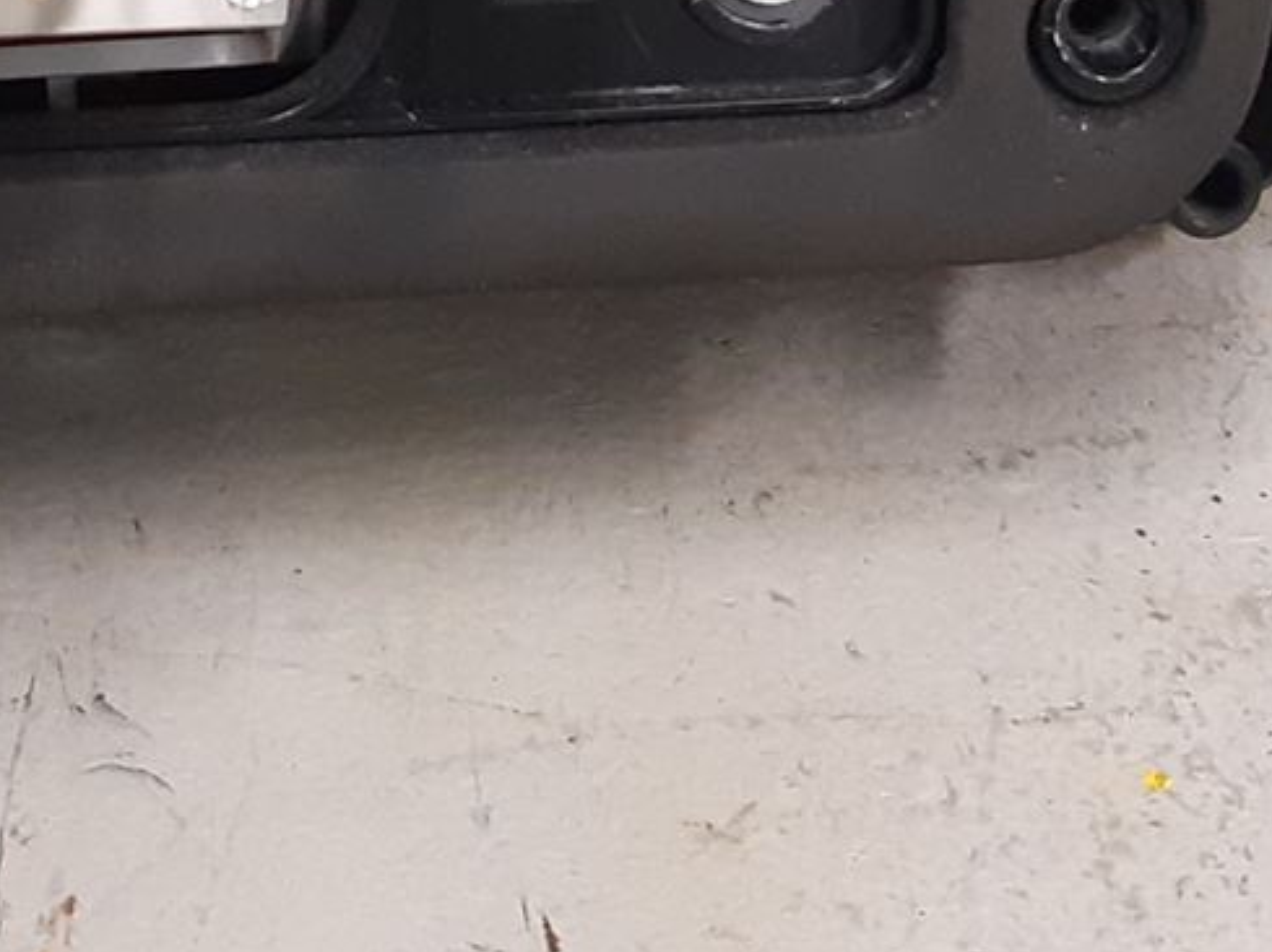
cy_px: -453
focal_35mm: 109
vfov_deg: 12.9
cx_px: 94
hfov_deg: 17.7
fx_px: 4002
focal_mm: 3.93
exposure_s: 1/50
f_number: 1.7
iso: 250
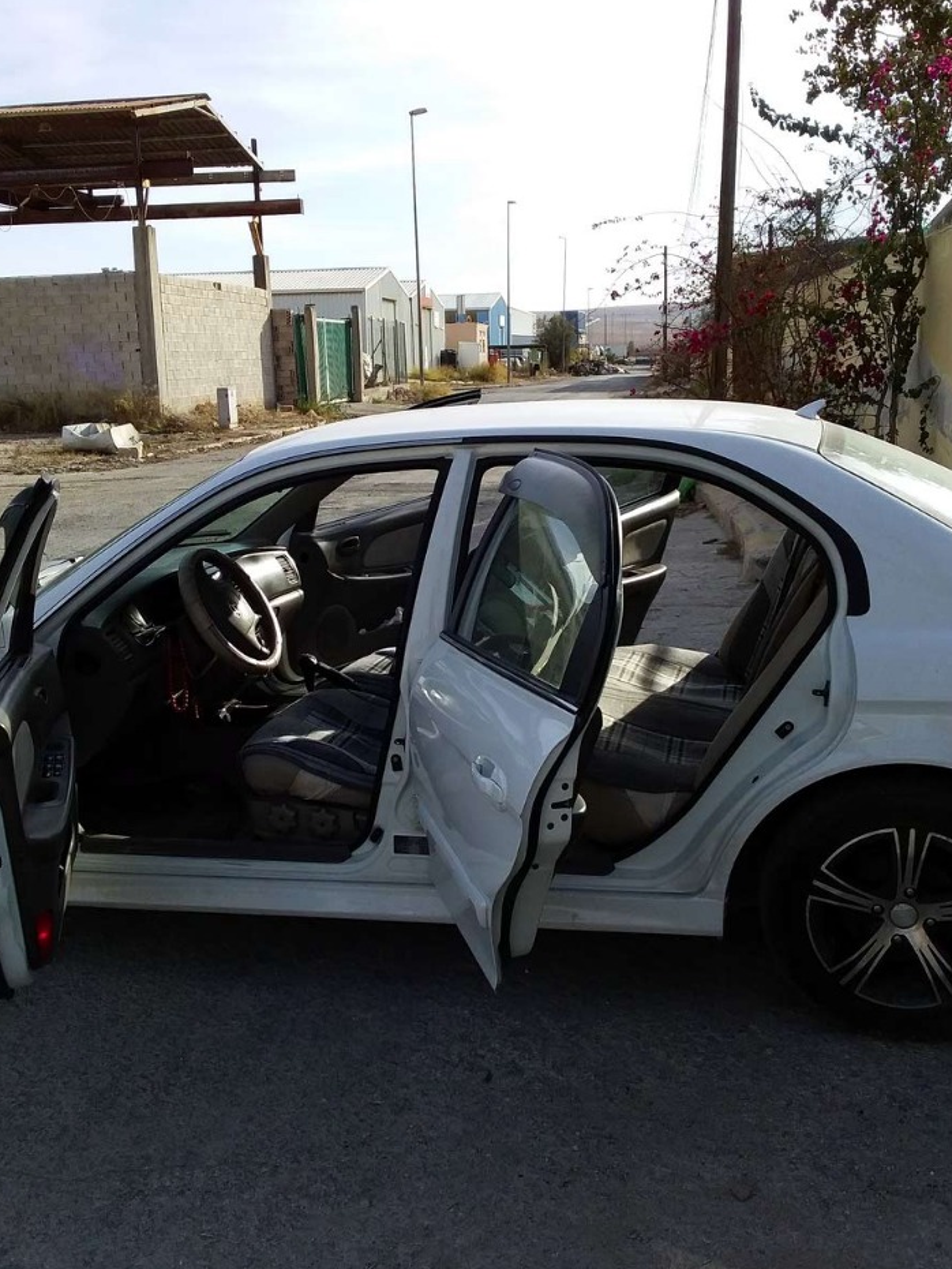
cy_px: 641
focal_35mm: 36
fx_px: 1319
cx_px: 446
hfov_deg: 39.7
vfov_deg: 51.3
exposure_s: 1/1115
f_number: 2.2
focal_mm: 3.3
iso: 40
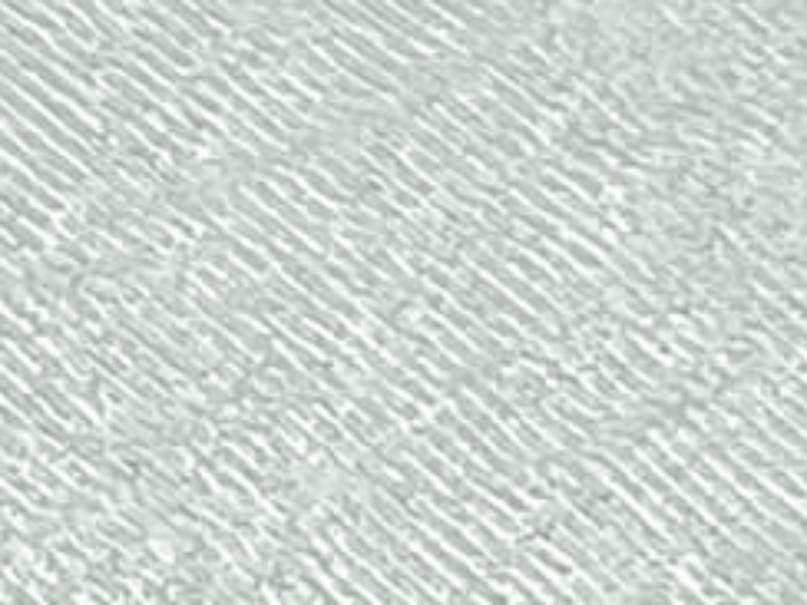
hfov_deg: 7.8
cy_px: -1484
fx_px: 4406
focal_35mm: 189
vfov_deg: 6.8
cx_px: -2206
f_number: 1.88
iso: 524
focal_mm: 5.59
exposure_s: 1/101
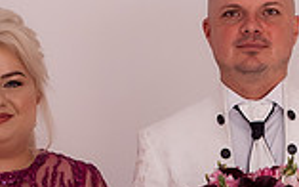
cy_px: 281
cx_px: 230
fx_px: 1238
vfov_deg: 8.4
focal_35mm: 152
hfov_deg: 13.7
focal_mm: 23
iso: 640
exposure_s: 1/320
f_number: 3.2
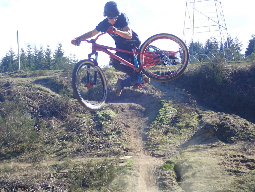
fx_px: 545
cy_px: 96
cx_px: 128
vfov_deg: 19.9
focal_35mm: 74
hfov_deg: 26.3
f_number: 4.2
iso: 250
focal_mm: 13.47
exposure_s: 1/500
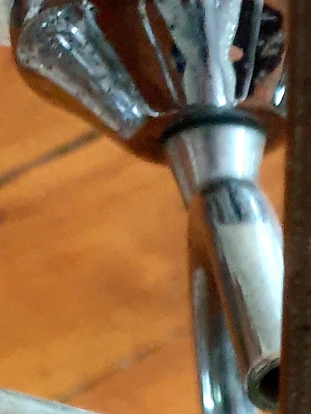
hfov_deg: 11.9
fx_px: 1449
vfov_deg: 13.2
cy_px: 913
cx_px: 404
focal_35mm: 121
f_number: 1.5
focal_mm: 4.3
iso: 250
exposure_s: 1/21
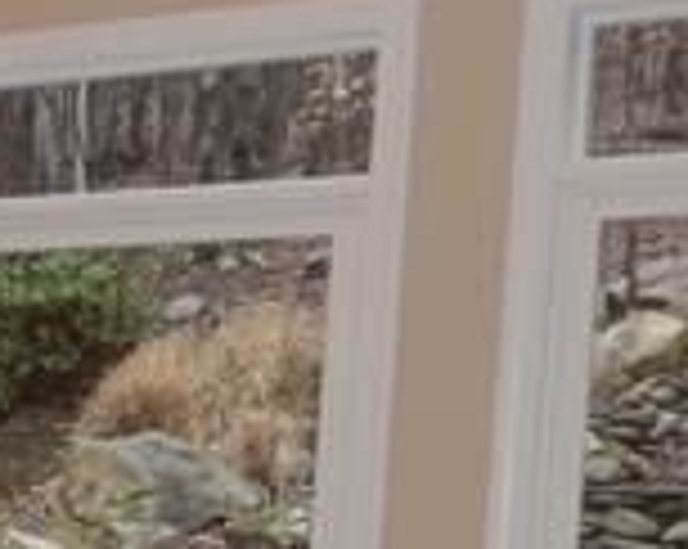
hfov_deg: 16.1
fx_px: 2074
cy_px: 702
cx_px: -531
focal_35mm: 102
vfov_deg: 14.5
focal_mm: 4.5
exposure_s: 1/30
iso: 220
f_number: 3.4
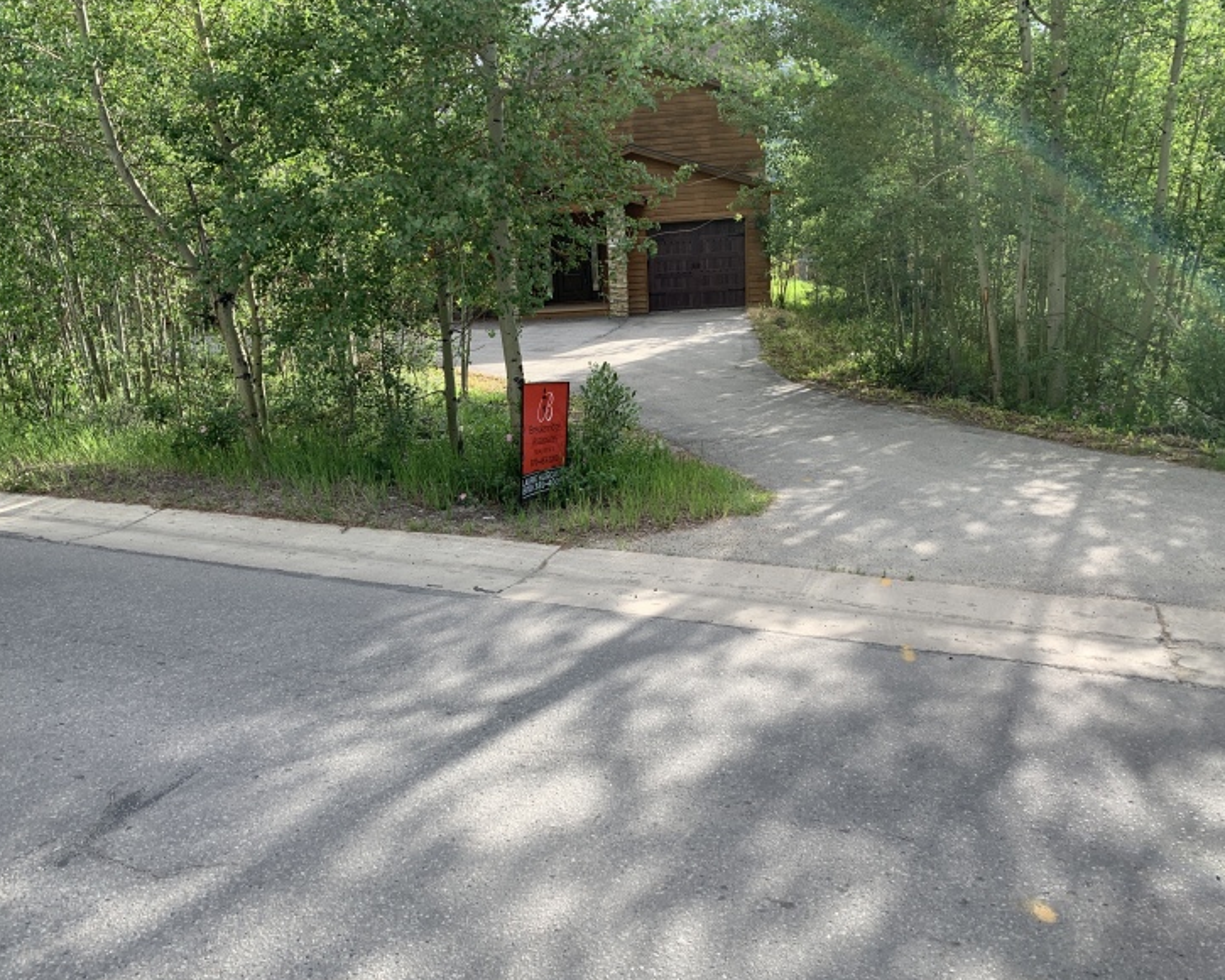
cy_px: 502
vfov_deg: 51.5
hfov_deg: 62.1
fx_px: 1015
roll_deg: +5.4
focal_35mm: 28
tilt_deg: -11.8
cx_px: 556
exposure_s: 1/420
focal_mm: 4.25
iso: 25
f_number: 1.8
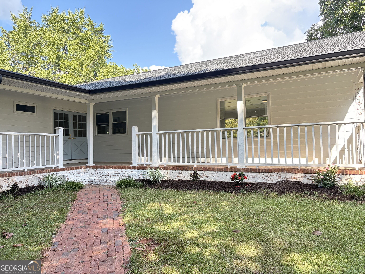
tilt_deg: +2.2
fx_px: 274
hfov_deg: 67.3
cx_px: 182
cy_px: 137
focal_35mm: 26
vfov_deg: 53.1
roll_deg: +1.7
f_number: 1.6
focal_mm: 5.96
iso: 64
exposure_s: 1/273
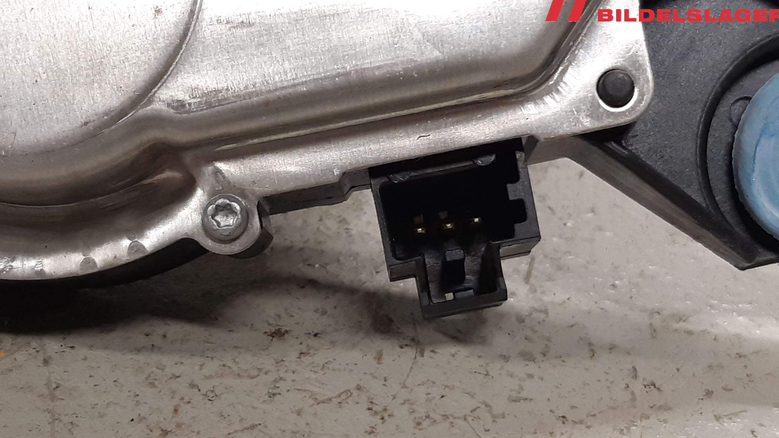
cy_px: 255
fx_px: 599
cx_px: 386
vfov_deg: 40.1
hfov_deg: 66.1
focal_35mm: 29
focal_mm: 3.93
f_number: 1.7
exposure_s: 1/50
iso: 125
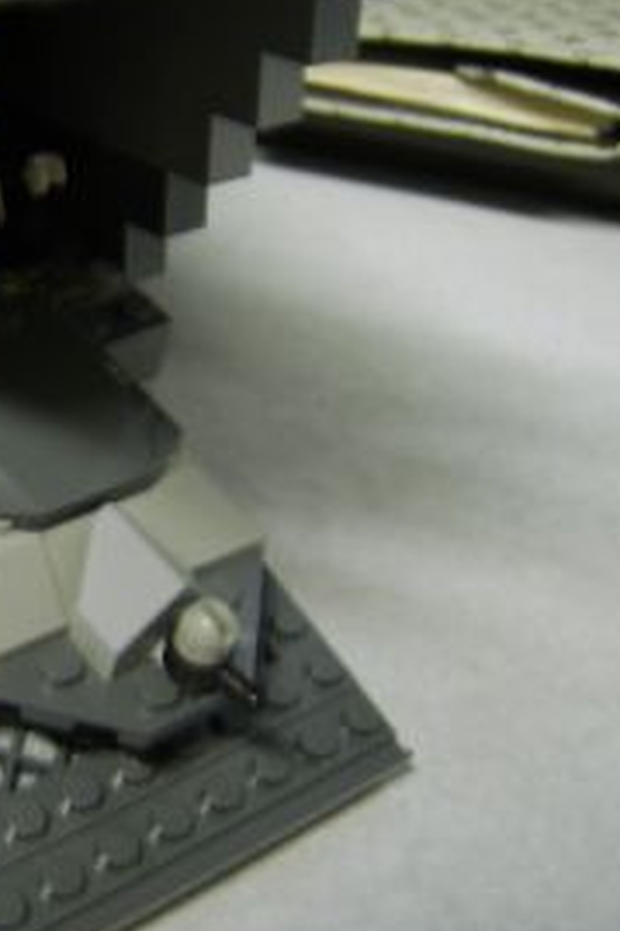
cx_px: 7
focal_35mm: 46
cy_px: 478
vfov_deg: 42.8
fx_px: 1190
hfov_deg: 27.6
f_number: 2.7
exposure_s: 1/5
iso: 71
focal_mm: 8.13
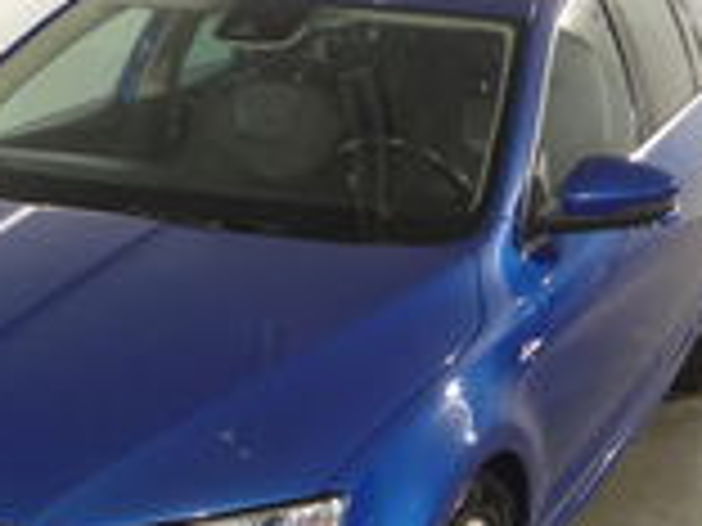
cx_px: 230
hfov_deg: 25.2
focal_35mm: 77
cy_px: 346
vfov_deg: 19.1
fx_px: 1562
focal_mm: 5.2
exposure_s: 1/30
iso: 250
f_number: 3.3
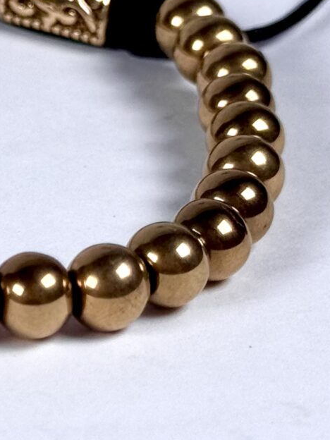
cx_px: -114
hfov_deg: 7.4
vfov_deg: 10.0
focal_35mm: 197
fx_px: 2504
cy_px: 142
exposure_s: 1/4975
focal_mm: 6.76
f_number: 1.78
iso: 64
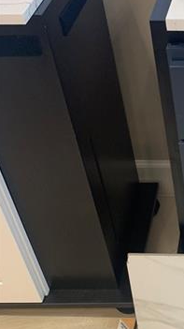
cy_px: 199
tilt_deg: -41.2
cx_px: 265
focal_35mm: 62
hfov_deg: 17.6
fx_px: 539
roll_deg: +1.4
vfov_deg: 33.7
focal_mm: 4.25
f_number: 1.8
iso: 64
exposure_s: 1/59
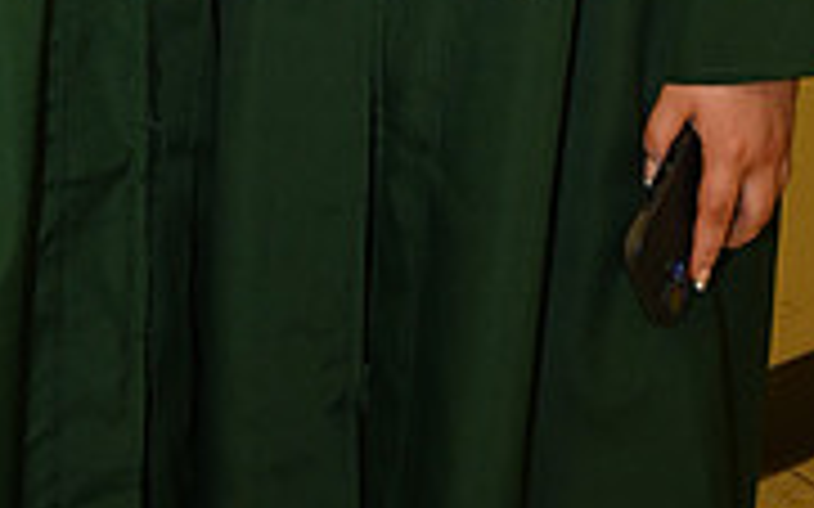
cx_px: 166
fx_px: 2528
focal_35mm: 114
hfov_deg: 18.1
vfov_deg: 10.1
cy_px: -670
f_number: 5.6
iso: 1600
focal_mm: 35
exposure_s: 1/60
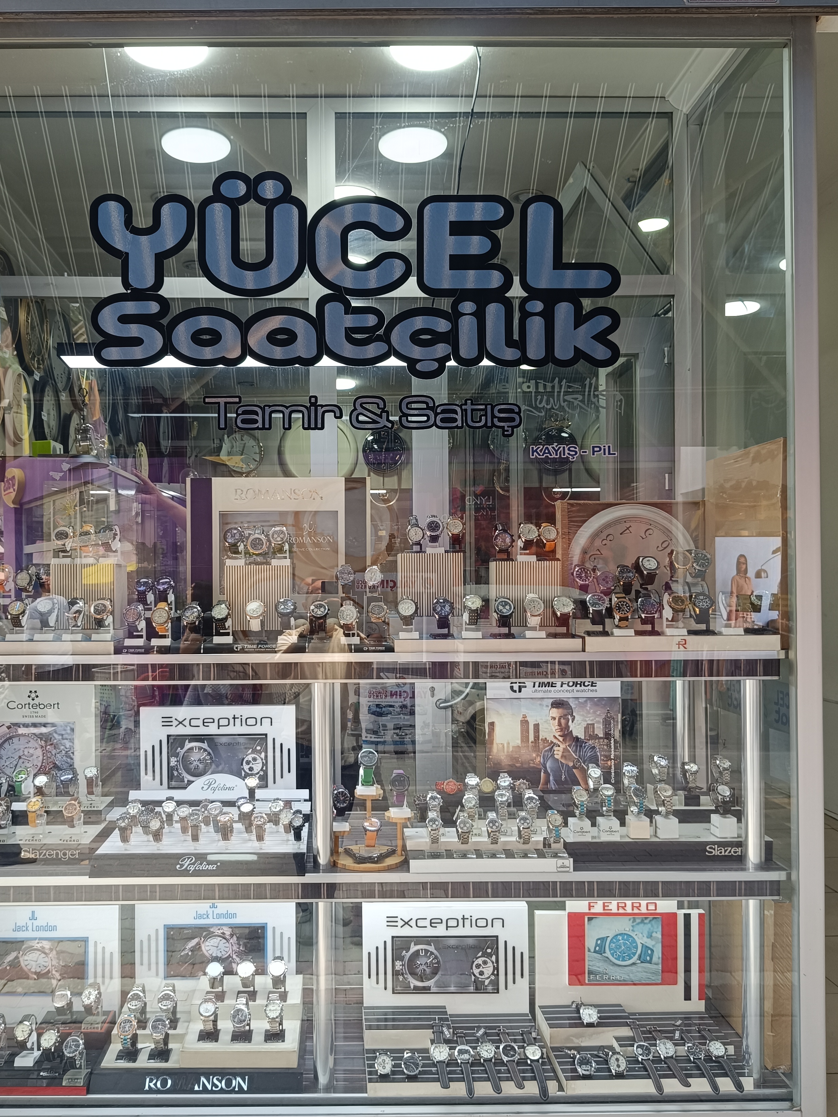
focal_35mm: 30
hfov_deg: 46.6
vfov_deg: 59.9
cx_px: 343
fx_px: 968
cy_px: 596
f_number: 1.88
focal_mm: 5.59
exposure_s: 1/101
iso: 82
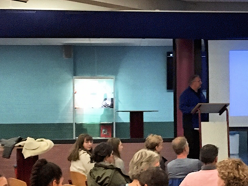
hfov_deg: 29.5
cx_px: 223
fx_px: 452
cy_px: 151
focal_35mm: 63
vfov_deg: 23.0
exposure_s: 1/17
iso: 400
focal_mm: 4.15
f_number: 2.2
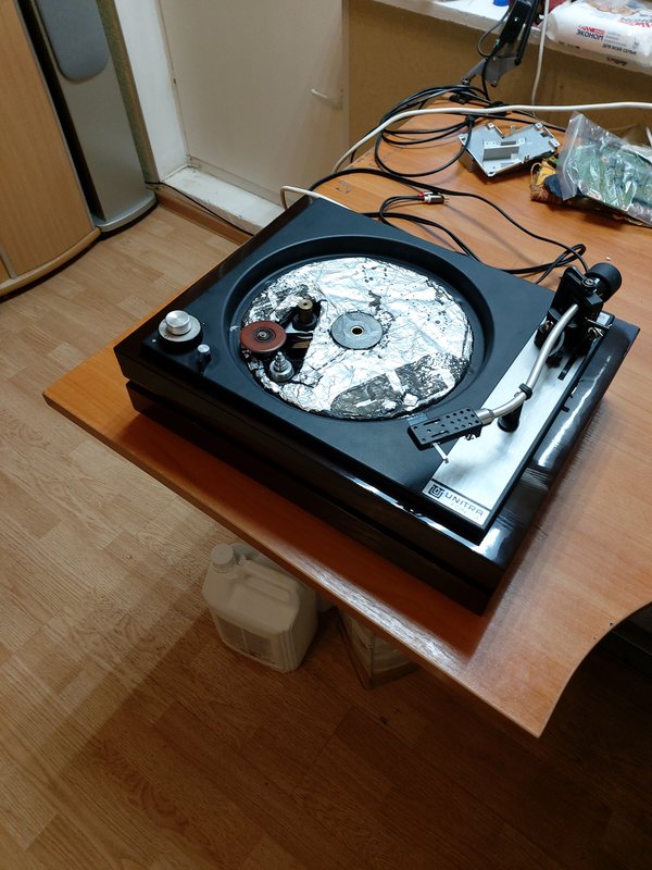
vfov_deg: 69.4
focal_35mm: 25
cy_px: 435
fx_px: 628
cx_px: 326
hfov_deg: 54.9
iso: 160
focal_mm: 4.58
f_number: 2
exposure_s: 1/50
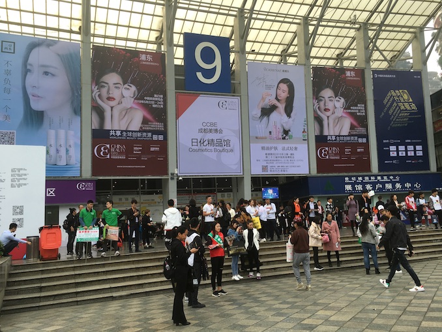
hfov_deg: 61.6
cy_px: 166
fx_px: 370
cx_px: 221
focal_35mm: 29
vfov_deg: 48.3
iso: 25
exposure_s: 1/680
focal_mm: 4.15
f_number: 2.2
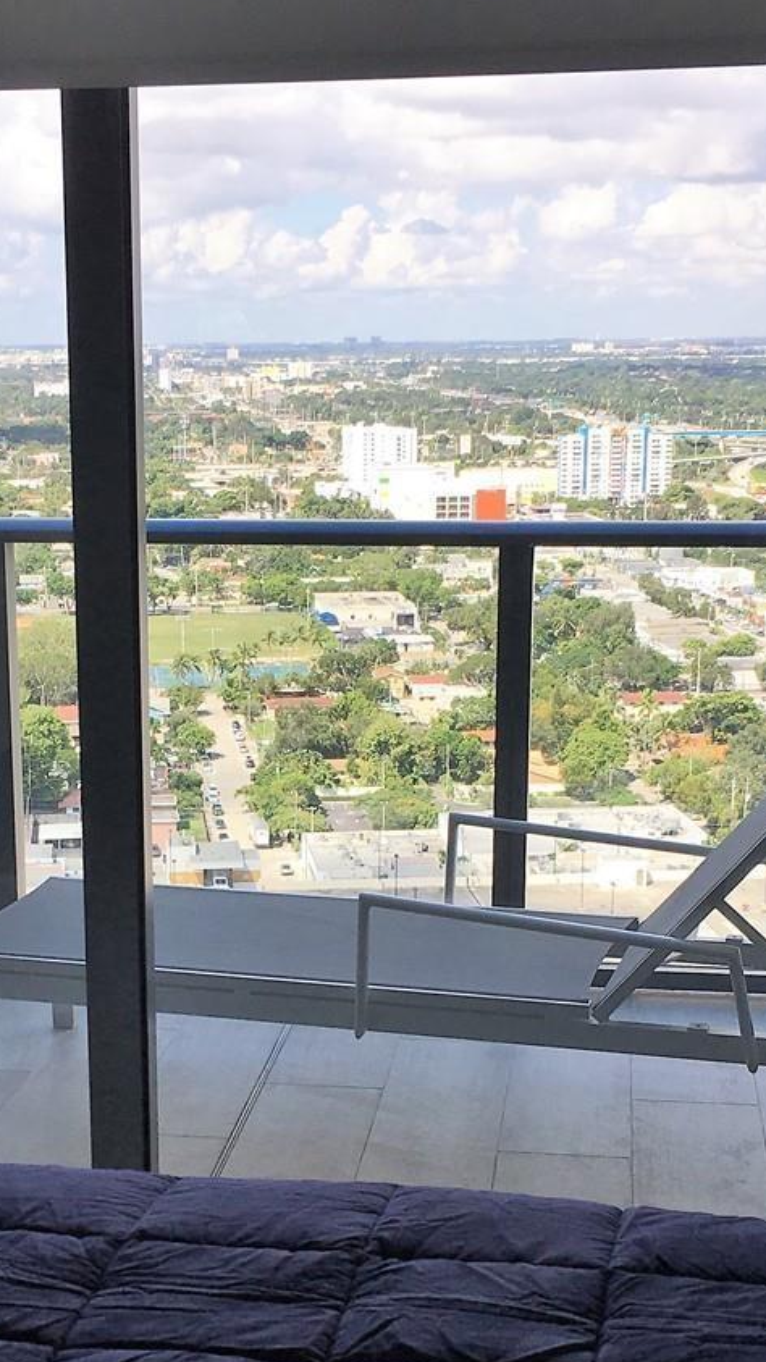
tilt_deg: -15.2
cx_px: 247
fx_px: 2167
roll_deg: +1.5
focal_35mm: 60
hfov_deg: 20.0
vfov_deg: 34.5
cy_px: 918
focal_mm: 4.15
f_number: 2.2
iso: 25
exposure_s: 1/394
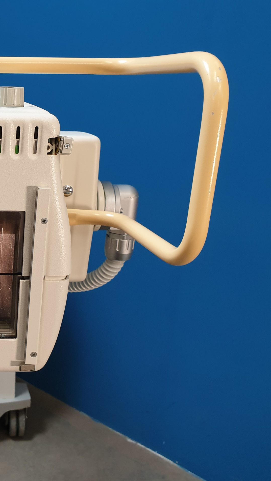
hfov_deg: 27.9
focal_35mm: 38
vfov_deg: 52.8
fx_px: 486
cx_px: -41
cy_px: 240
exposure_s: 1/50
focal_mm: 4.3
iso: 200
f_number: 2.4
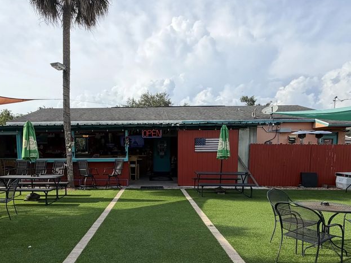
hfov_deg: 73.3
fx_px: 233
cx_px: 144
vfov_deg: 58.0
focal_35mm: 23
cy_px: 168
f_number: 2.2
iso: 25
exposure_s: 1/770
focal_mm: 2.22
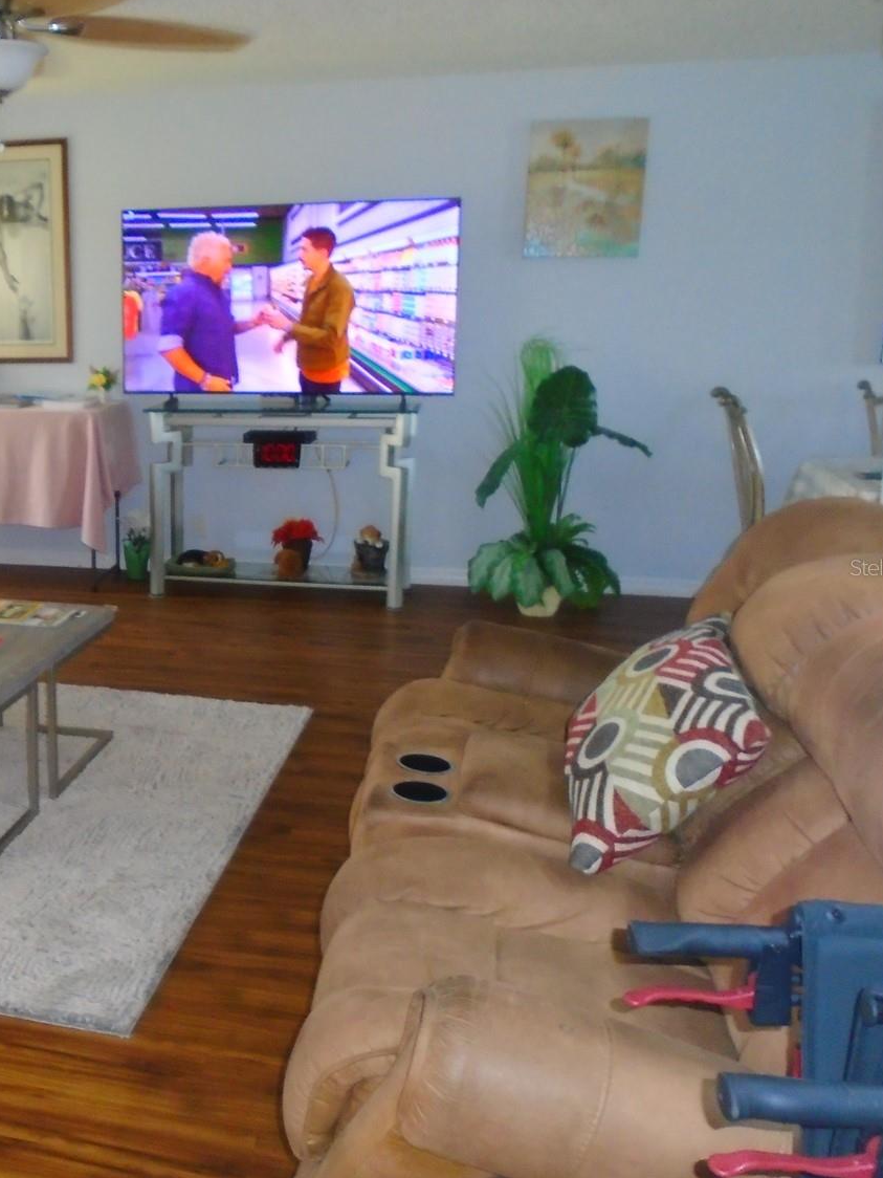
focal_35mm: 37
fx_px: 1258
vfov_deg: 50.1
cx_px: 111
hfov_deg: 36.6
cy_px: 567
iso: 400
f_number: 3.2
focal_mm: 4.6
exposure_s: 1/30
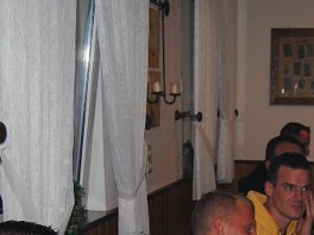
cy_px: 310
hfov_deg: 24.9
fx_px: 708
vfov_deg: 17.6
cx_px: 212
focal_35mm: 78
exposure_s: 1/60
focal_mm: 18
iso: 200
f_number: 3.5
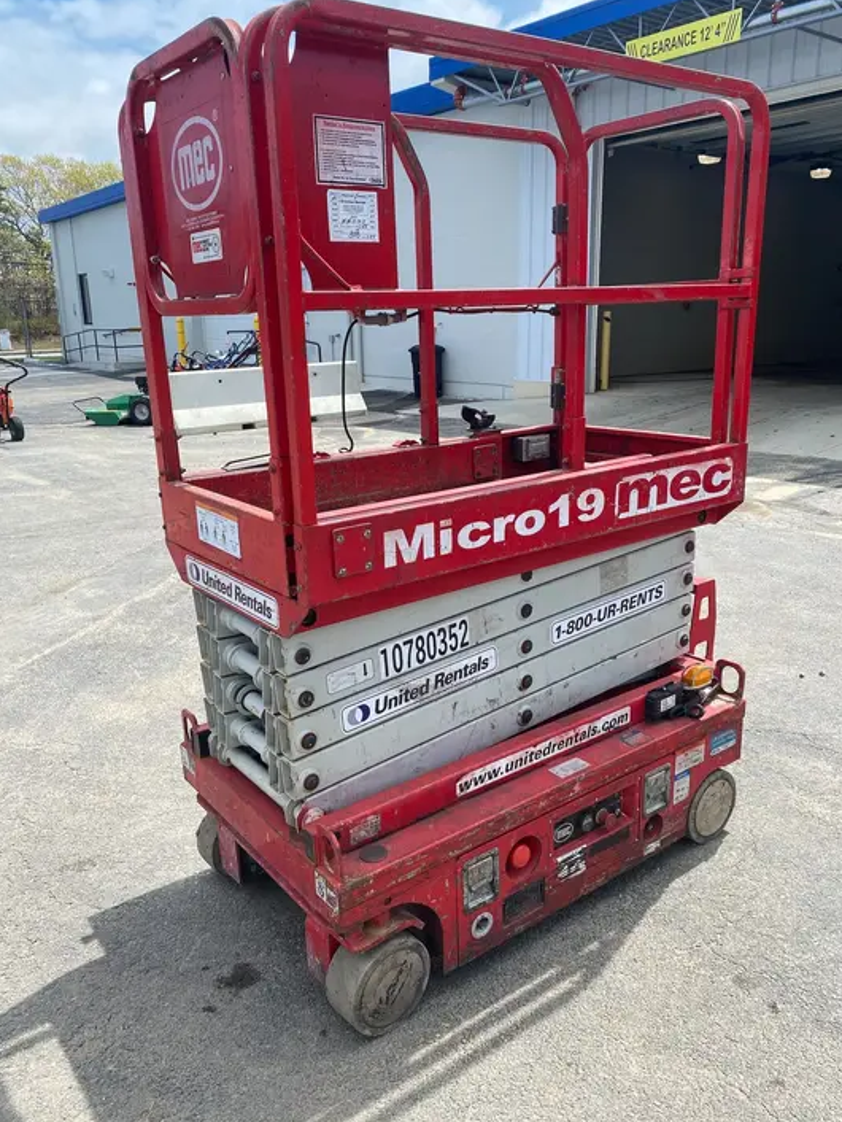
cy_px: 562
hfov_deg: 51.4
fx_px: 875
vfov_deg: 65.3
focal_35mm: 27
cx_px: 434
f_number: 1.8
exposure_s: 1/1565
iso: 32
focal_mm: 4.25
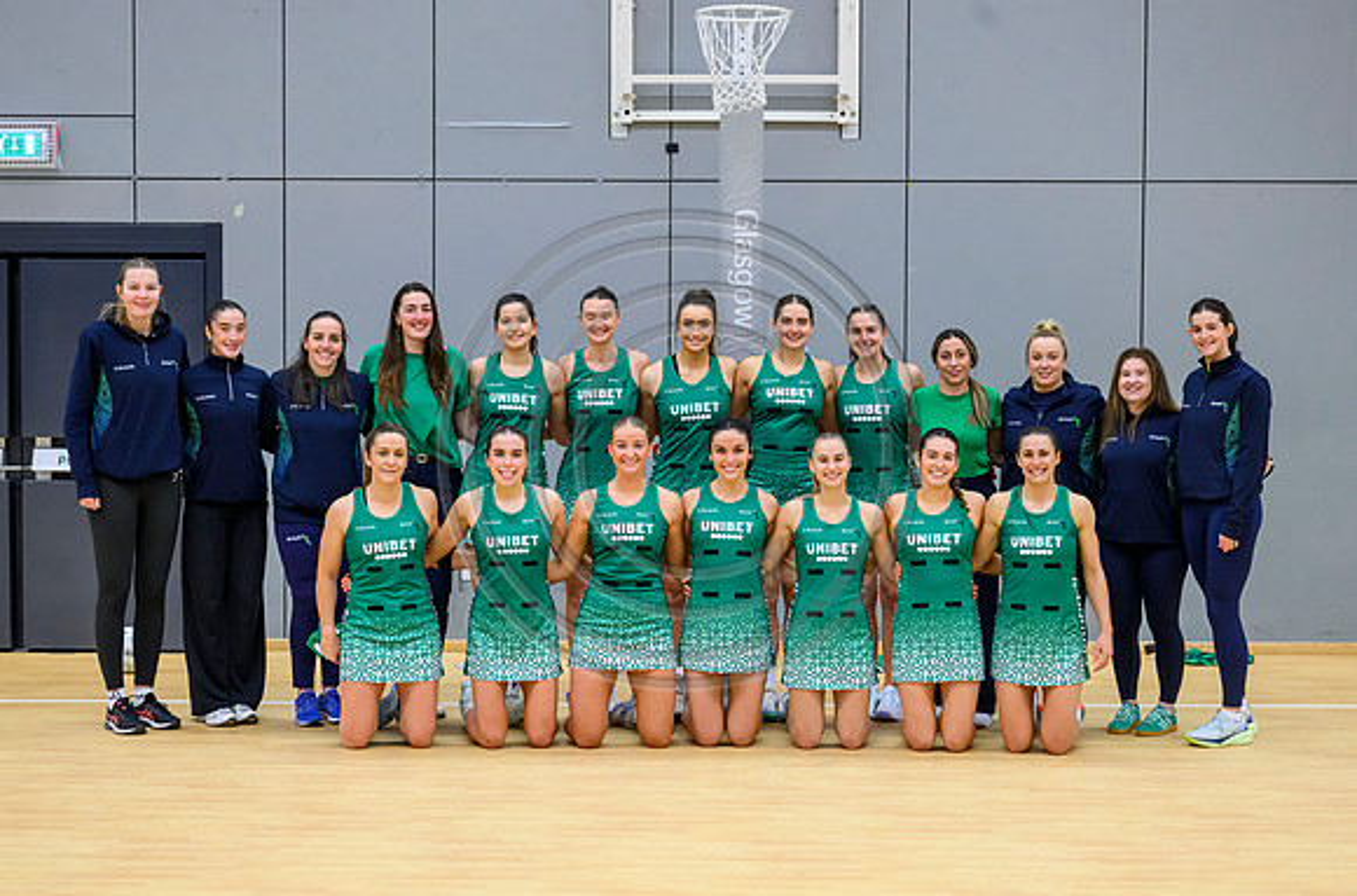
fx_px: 2433
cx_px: 686
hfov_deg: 31.2
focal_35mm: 65
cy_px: 490
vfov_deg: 20.9
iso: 4000
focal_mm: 59
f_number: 4.5
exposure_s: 1/500
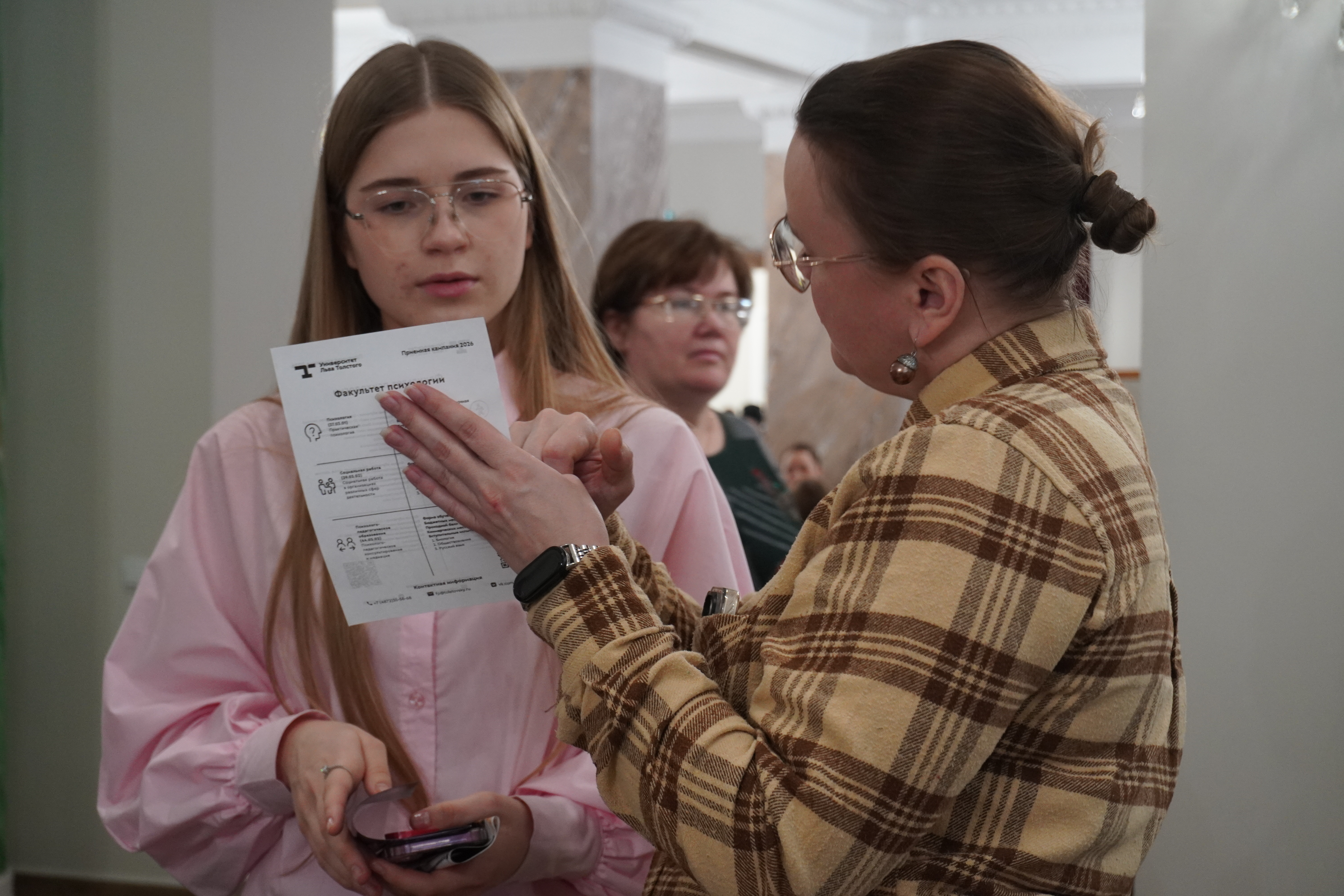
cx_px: 672
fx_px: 2632
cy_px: 448
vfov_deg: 19.3
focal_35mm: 70
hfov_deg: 28.6
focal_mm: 47
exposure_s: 1/80
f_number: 5.6
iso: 1250
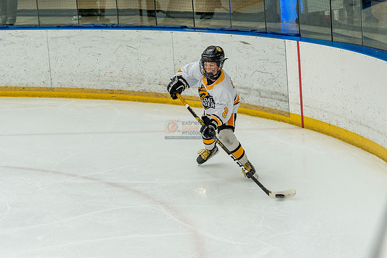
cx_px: 194
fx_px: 1097
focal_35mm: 102
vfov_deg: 13.4
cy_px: 129
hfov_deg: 20.0
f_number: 3.5
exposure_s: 1/1600
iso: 800
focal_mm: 68
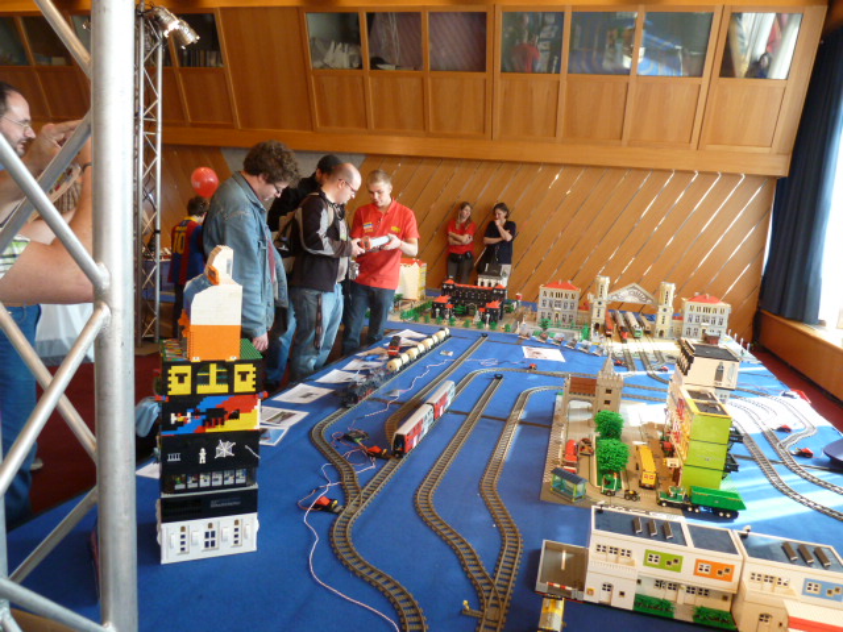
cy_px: 316
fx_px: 609
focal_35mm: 25
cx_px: 422
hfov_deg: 69.4
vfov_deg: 54.9
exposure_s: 1/30
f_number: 3.3
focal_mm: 4.1
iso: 250
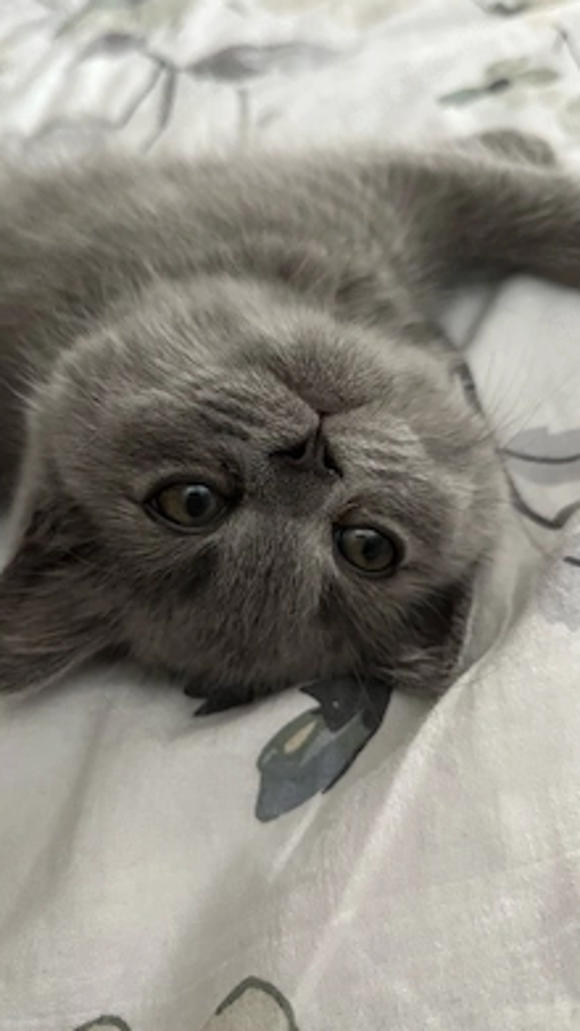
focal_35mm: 29
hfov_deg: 40.2
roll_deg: +17.8
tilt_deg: -44.7
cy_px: 514
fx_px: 793
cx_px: 277
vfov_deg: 66.1
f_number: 1.6
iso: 1000
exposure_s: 1/30
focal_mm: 5.1
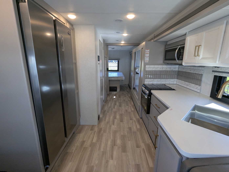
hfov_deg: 94.4
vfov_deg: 78.2
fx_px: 106
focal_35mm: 16
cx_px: 114
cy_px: 86
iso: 190
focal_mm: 2.35
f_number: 2.2
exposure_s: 1/155
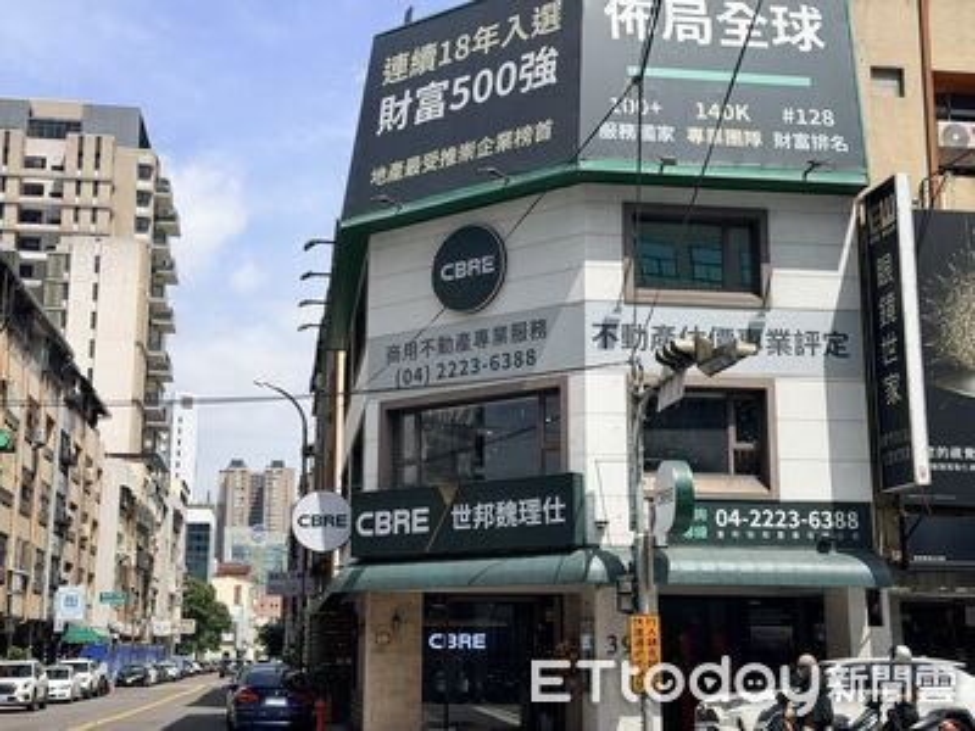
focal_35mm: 48
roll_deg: +0.0
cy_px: 366
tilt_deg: +12.4
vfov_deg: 30.3
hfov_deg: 39.7
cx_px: 488
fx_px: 1352
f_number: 1.78
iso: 64
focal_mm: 6.76
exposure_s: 1/6024
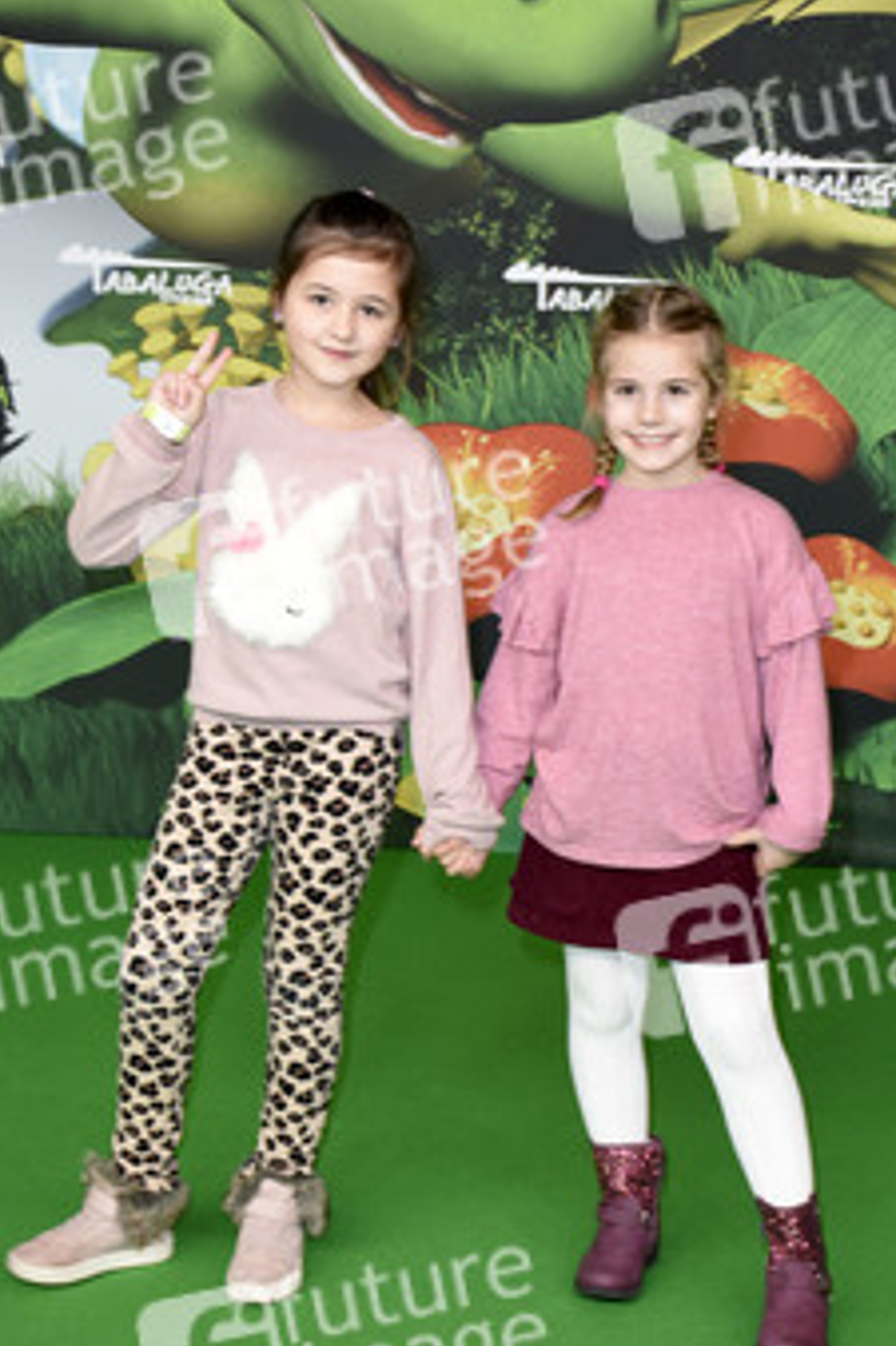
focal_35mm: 71
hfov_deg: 19.2
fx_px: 2653
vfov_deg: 28.4
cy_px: 745
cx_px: 458
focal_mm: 40
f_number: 5.6
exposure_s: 1/125
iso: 500
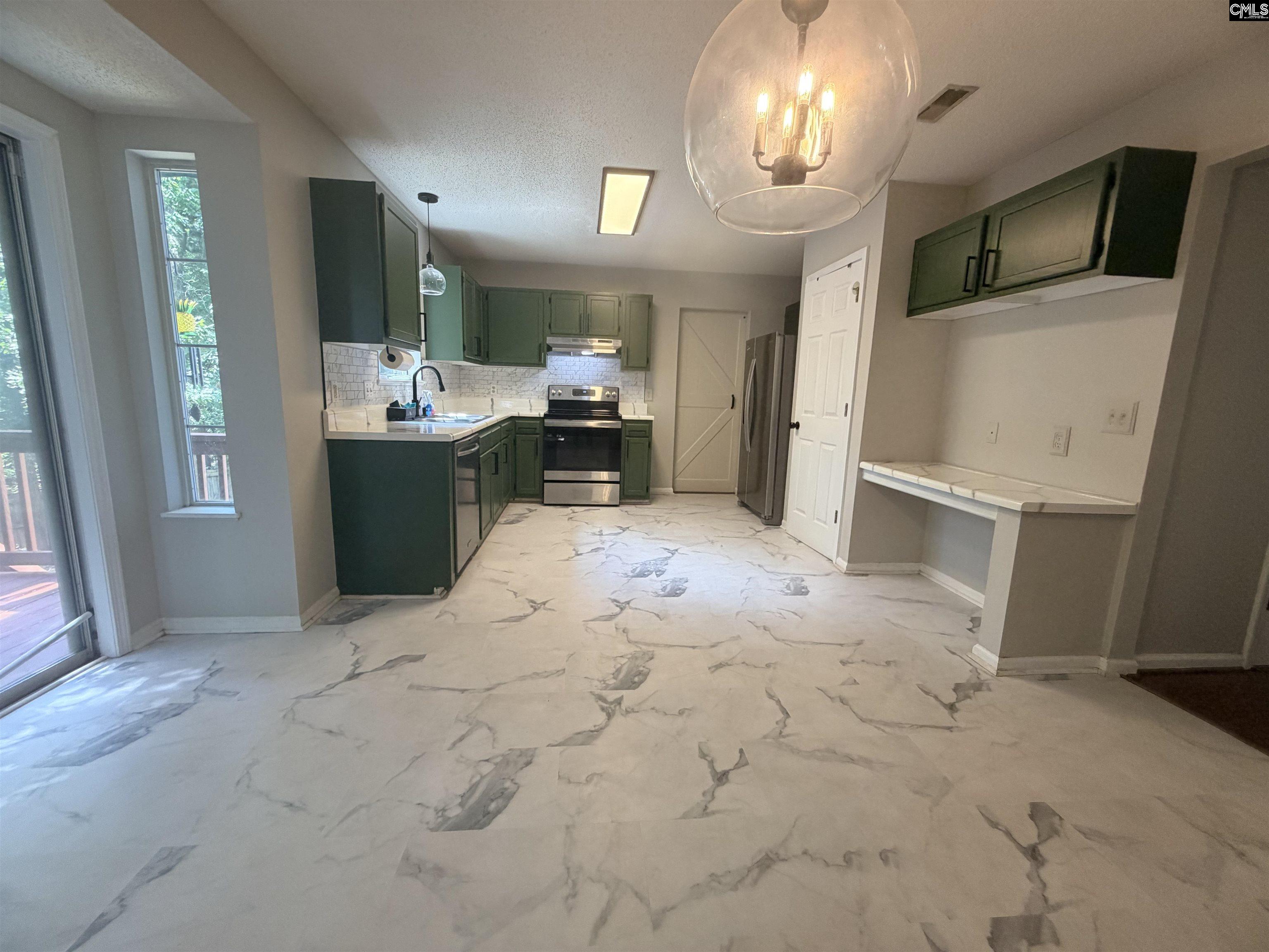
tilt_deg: -10.5
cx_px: 634
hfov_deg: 102.1
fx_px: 513
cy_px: 476
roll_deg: -1.7
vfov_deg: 85.7
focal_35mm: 14
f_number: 2.2
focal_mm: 2.22
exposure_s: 1/120
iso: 250
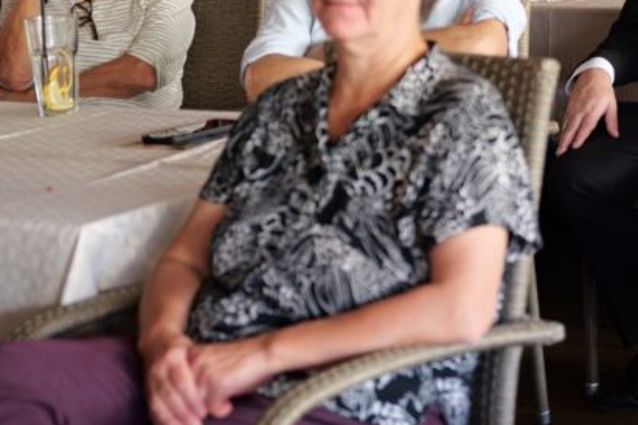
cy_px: -60
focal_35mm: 112
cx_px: 629
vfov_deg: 12.0
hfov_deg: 17.8
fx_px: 1985
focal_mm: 45
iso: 640
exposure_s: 1/60
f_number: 2.8
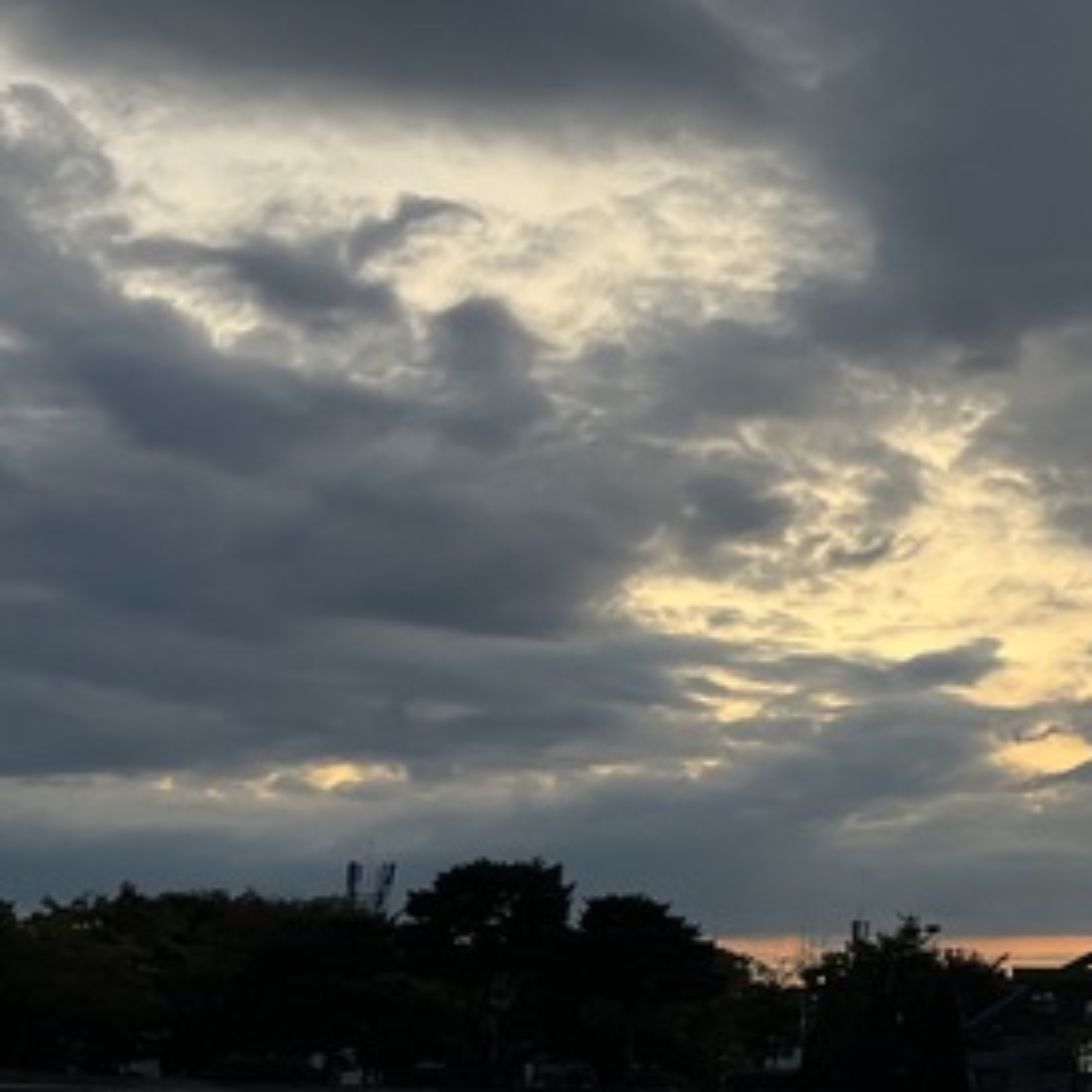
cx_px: 1881
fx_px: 3069
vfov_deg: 20.1
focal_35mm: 86
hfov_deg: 17.1
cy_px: 426
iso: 125
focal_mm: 5.1
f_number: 1.6
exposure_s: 1/112
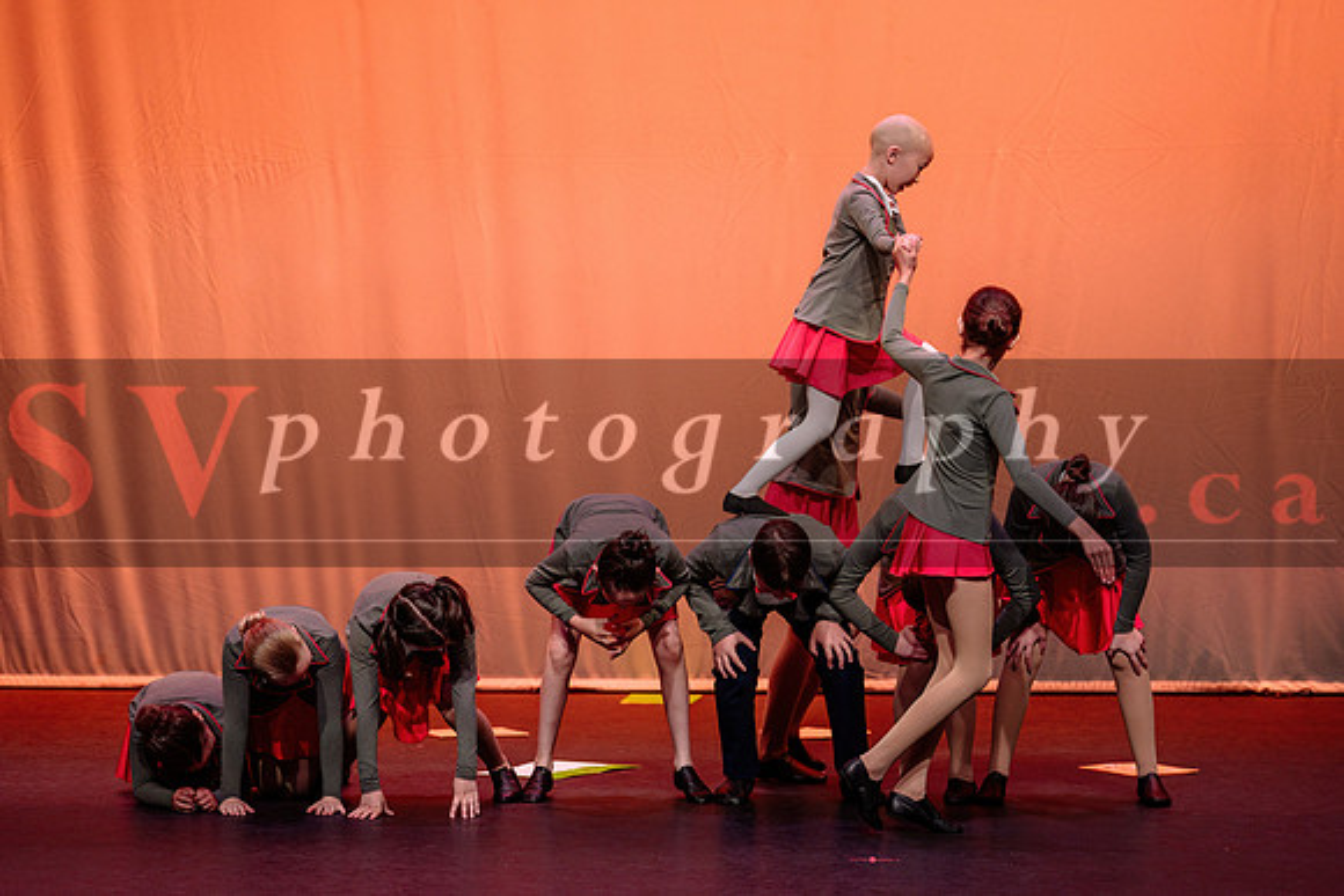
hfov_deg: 11.2
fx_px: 6879
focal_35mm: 184
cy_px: 434
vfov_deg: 7.5
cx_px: 672
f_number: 2.8
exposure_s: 1/640
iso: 1250
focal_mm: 145
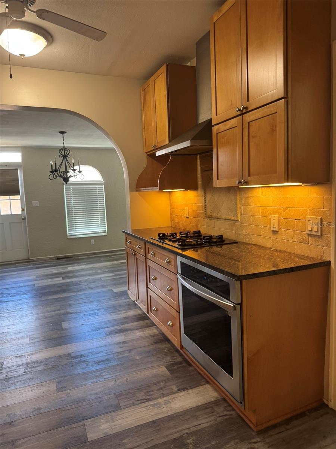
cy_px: 224
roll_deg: +3.7
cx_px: 168
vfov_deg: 71.6
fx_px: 311
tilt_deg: -5.0
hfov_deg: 56.8
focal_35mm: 24
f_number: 1.78
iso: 125
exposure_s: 1/60
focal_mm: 6.76
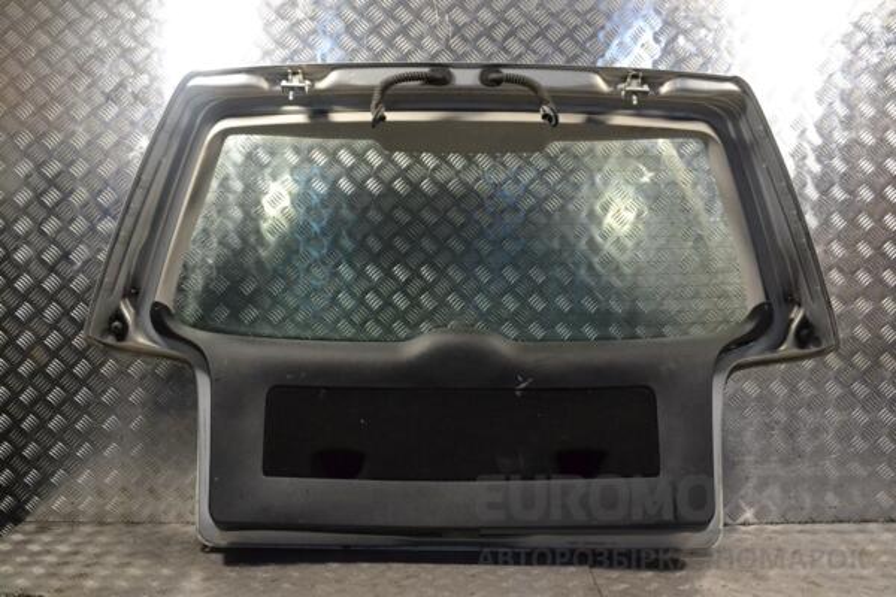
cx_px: 448
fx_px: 896
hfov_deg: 53.1
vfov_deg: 36.9
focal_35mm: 36
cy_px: 298
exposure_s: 1/250
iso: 3200
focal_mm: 24
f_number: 8
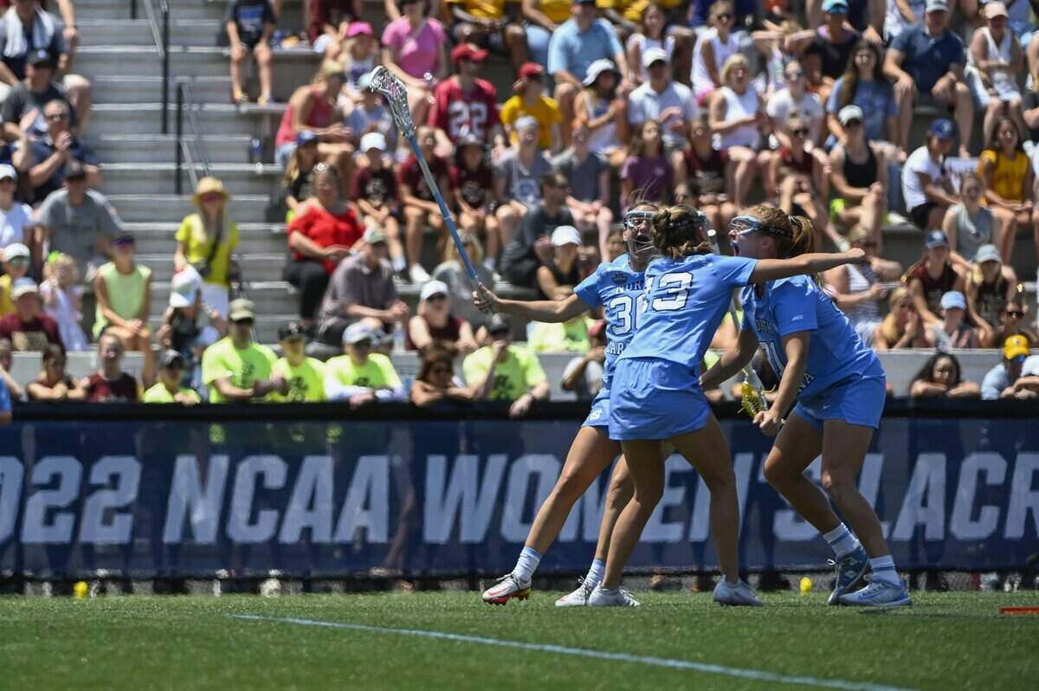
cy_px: 346
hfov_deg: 8.6
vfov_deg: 5.7
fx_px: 6921
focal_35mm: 240
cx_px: 520
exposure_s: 1/1250
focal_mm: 240
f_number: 4
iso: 200
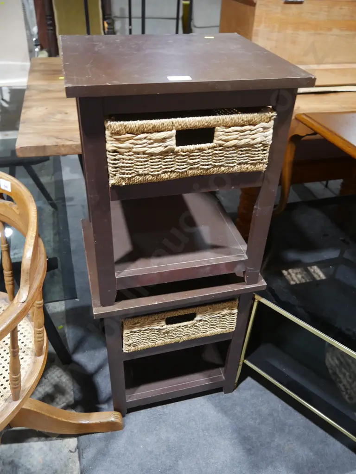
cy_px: 237
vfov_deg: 63.4
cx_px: 178
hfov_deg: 49.7
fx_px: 384
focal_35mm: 28
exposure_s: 1/60
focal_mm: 14
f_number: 3.5
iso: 800
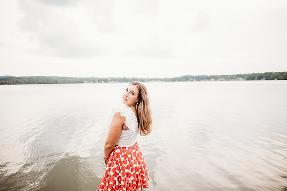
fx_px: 191
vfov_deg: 53.2
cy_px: 96
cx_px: 144
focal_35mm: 24
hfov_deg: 73.7
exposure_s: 1/400
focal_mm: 24
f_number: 2.2
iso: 200
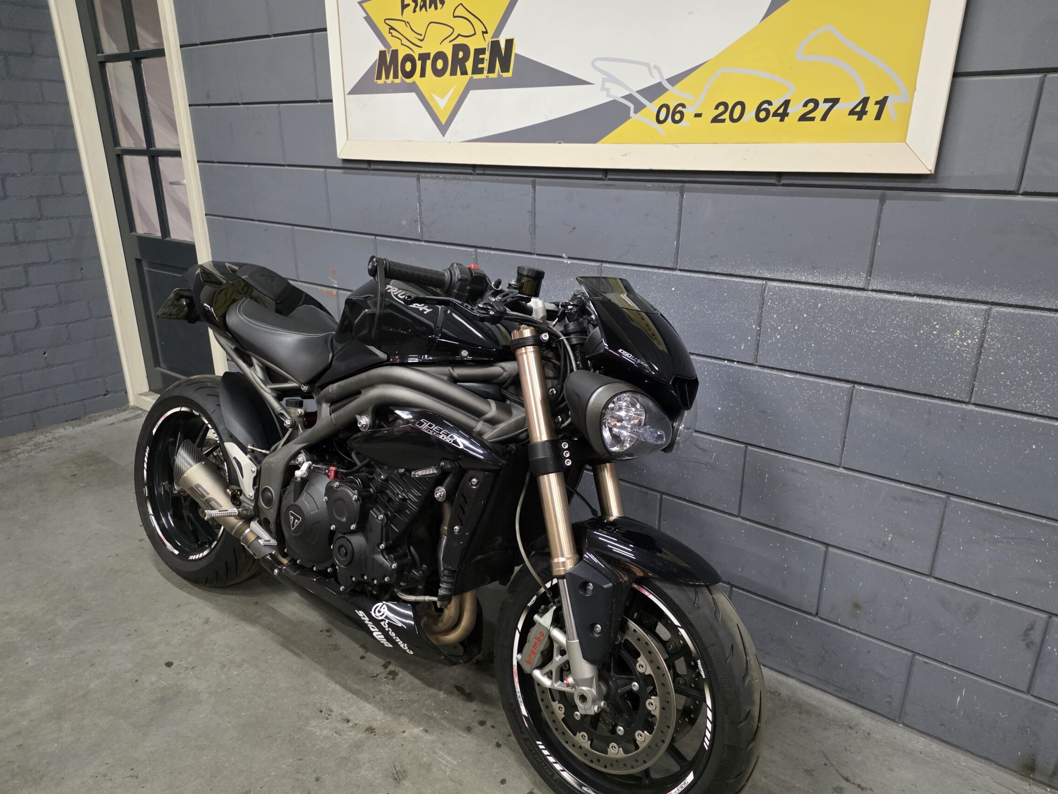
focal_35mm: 24
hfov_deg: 71.6
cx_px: 542
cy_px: 410
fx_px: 734
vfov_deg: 56.8
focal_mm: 6.25
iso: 1600
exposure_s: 1/100
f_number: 1.7
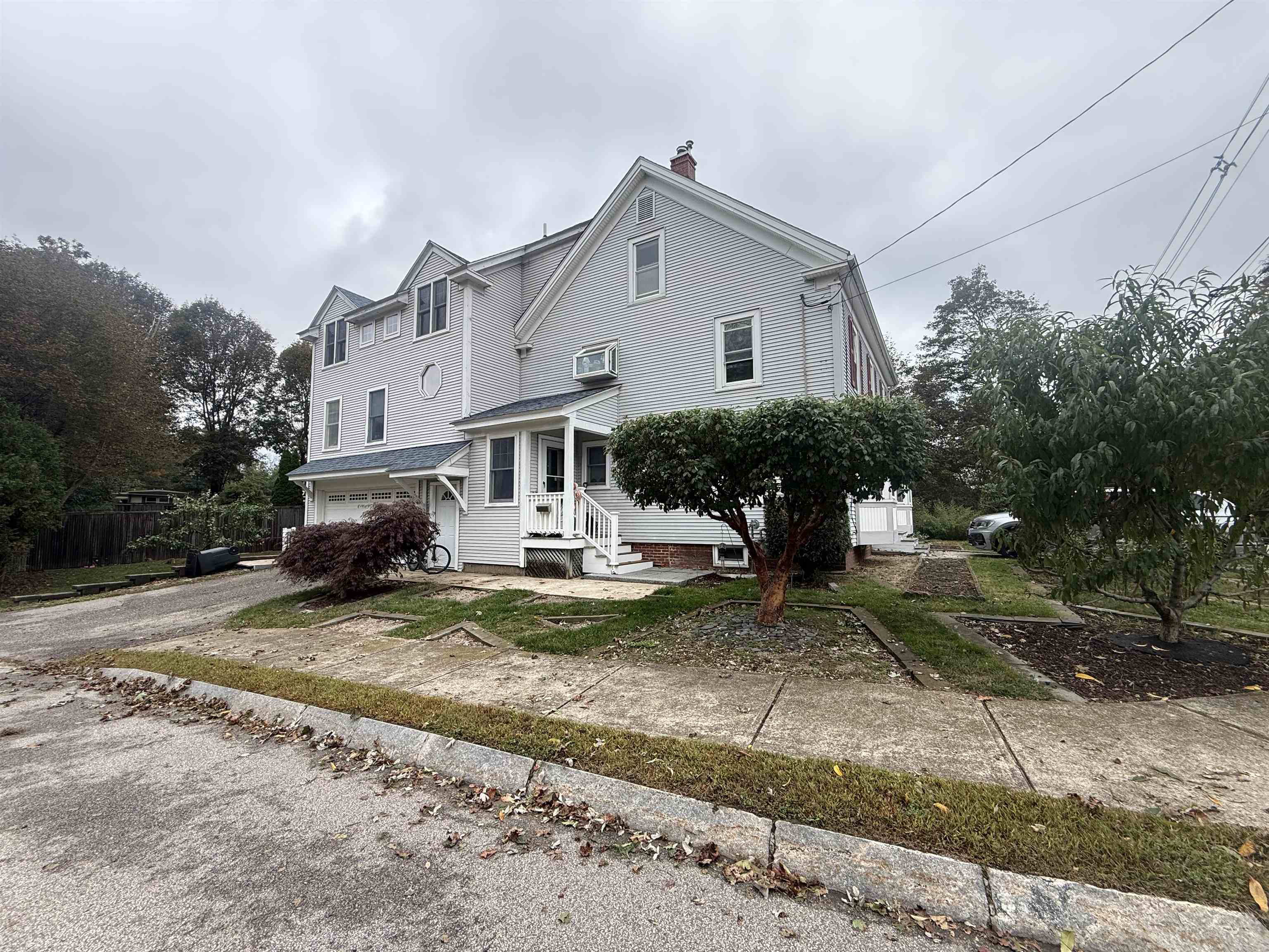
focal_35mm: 14
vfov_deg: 85.7
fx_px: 513
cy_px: 476
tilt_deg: +8.3
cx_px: 634
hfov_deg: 102.1
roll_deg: +2.3
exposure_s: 1/664
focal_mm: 2.22
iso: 50
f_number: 2.2
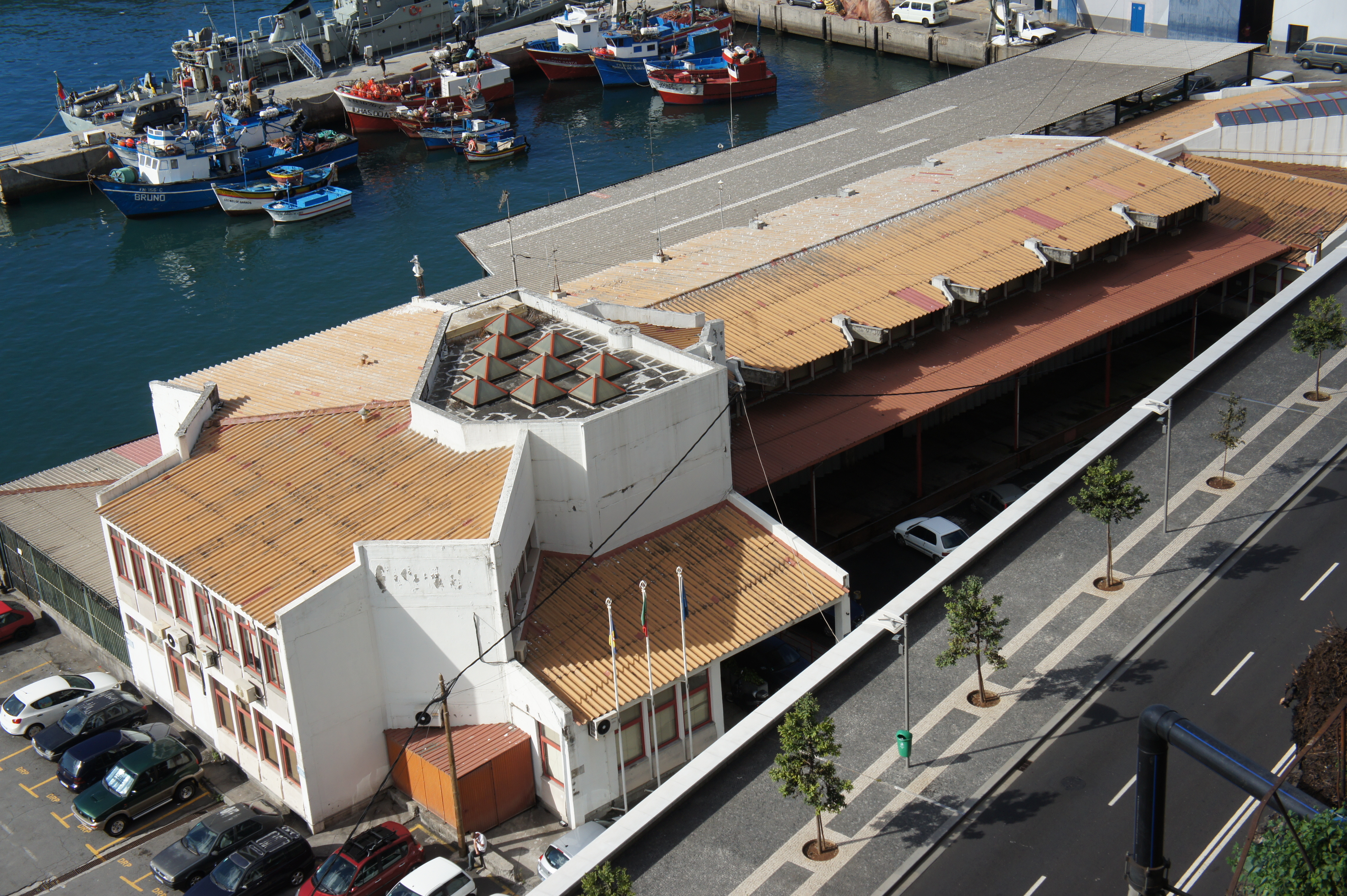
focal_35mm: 52
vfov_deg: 25.7
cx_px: 674
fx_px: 1963
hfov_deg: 37.9
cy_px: 448
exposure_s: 1/500
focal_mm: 35
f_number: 8
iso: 200
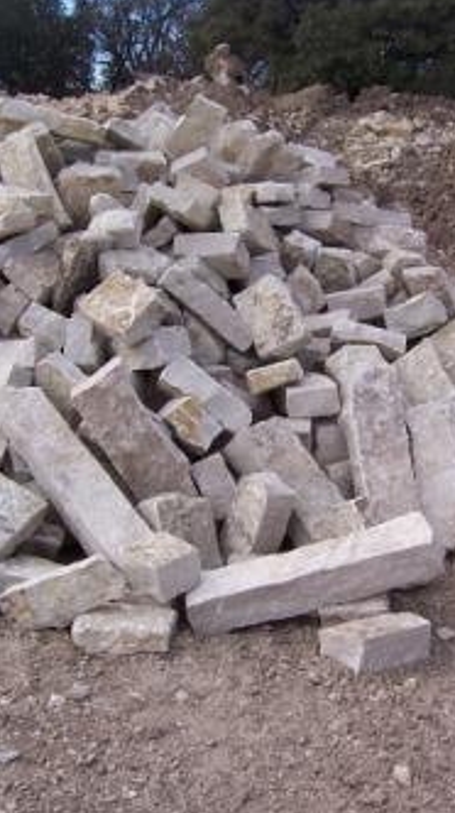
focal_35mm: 53
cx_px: 269
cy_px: 404
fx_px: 1140
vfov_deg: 39.2
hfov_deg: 22.5
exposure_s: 1/350
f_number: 4.8
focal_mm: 6
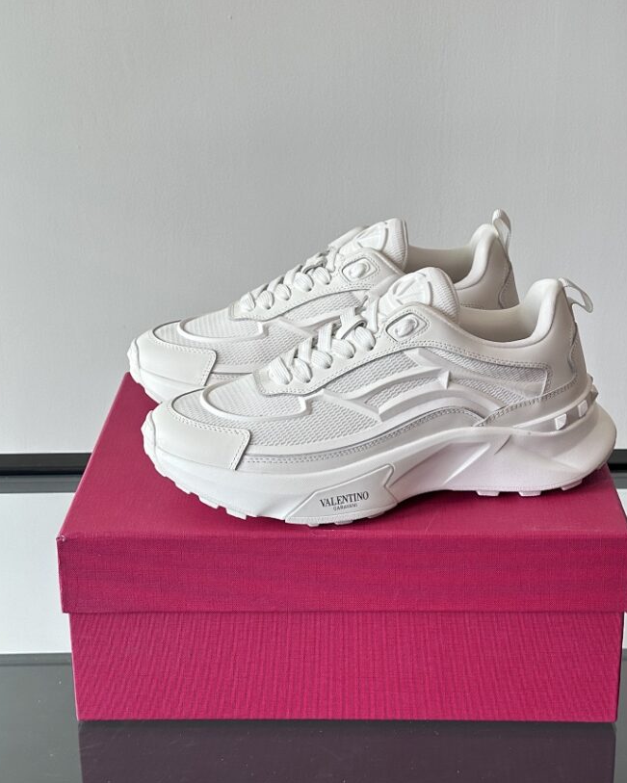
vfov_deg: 31.9
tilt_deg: -21.8
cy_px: 323
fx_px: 1368
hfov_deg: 25.8
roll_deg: +0.1
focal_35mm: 59
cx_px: 340
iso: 64
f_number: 1.78
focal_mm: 6.86
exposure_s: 1/258
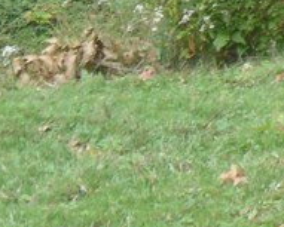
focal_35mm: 183
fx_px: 1539
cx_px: 590
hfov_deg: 9.7
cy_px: -202
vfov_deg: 8.1
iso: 80
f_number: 3
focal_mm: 6.3
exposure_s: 1/60
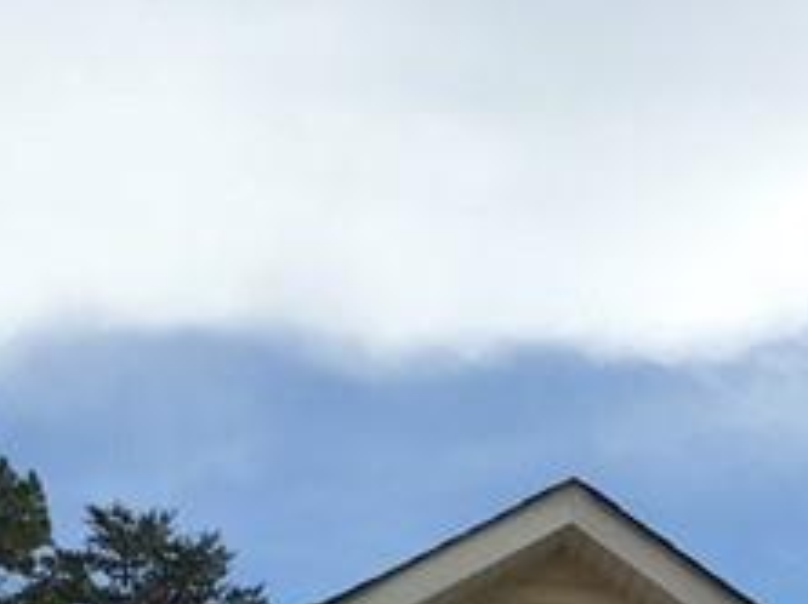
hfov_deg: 14.6
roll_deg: +0.2
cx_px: 750
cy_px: 1335
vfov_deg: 10.0
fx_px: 3124
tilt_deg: +8.7
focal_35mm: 134
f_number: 2.2
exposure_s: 1/824
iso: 32
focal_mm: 4.15
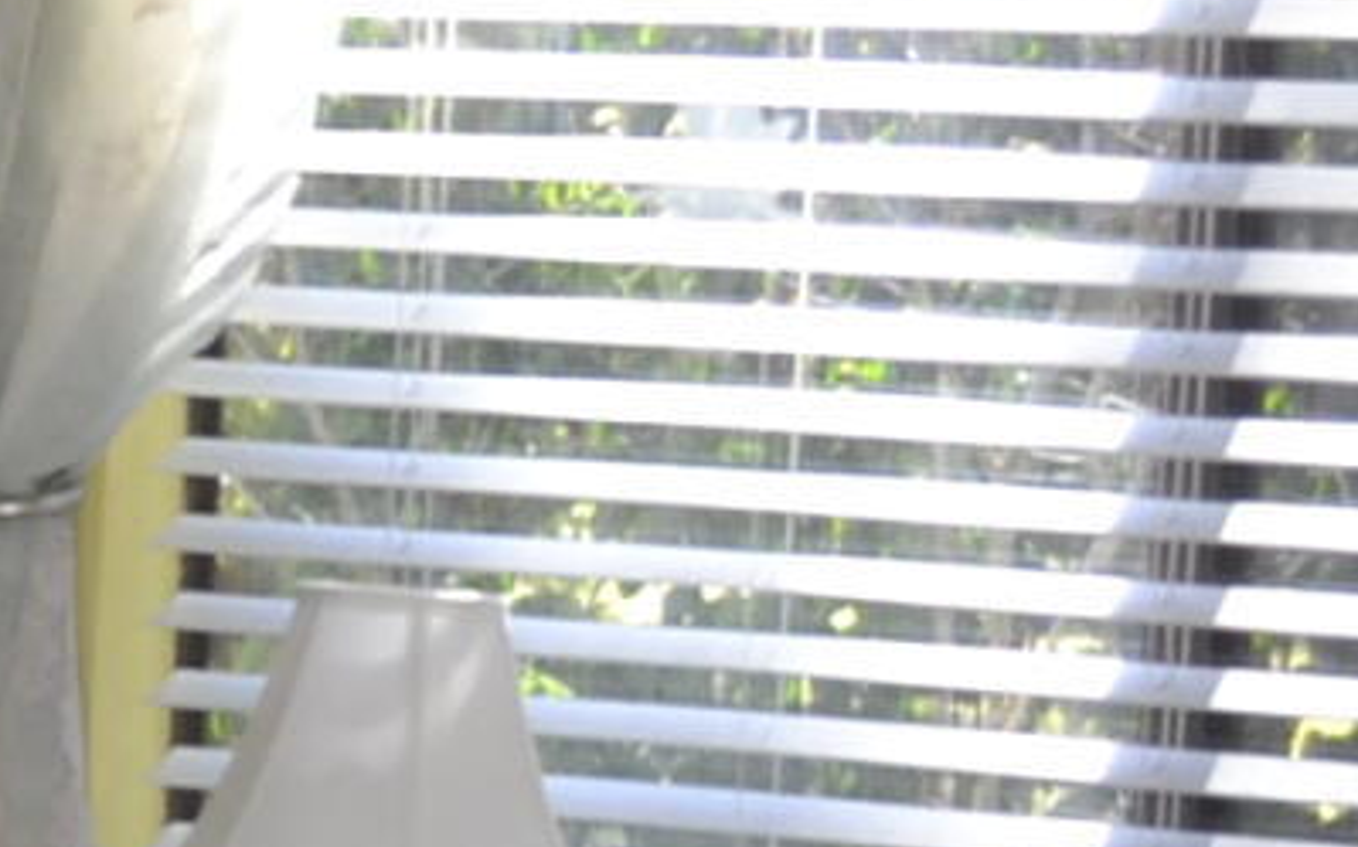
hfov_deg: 8.2
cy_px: 980
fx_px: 7658
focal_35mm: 207
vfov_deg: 6.3
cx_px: -3094
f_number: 4
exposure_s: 1/125
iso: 320
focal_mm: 18
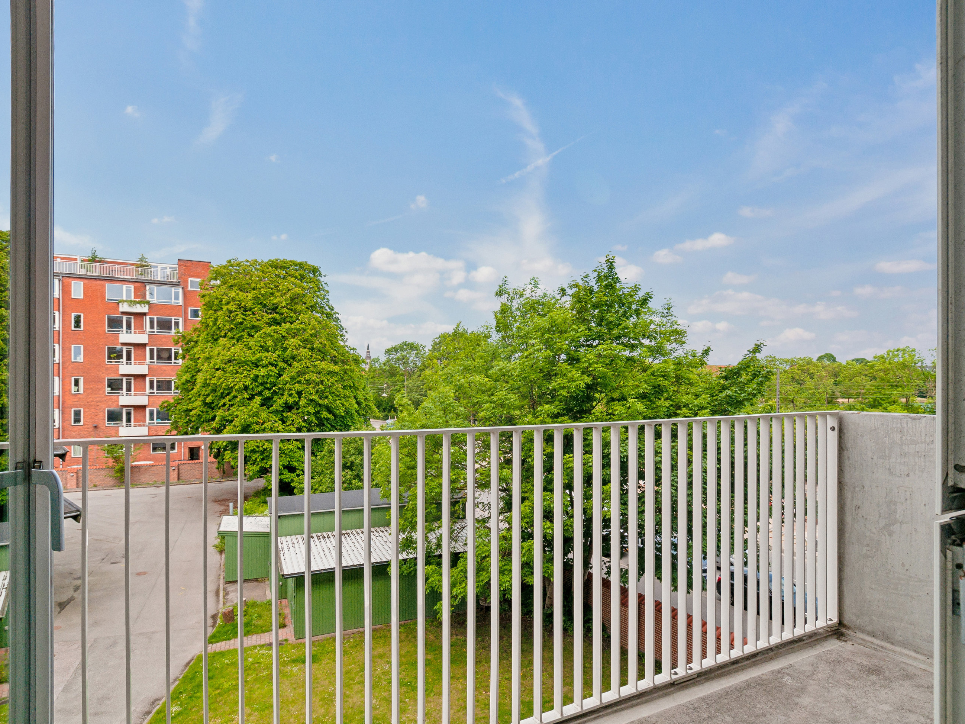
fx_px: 558
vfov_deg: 66.0
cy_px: 366
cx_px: 491
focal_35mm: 20
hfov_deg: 81.7
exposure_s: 1/320
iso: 200
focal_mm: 12
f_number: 10
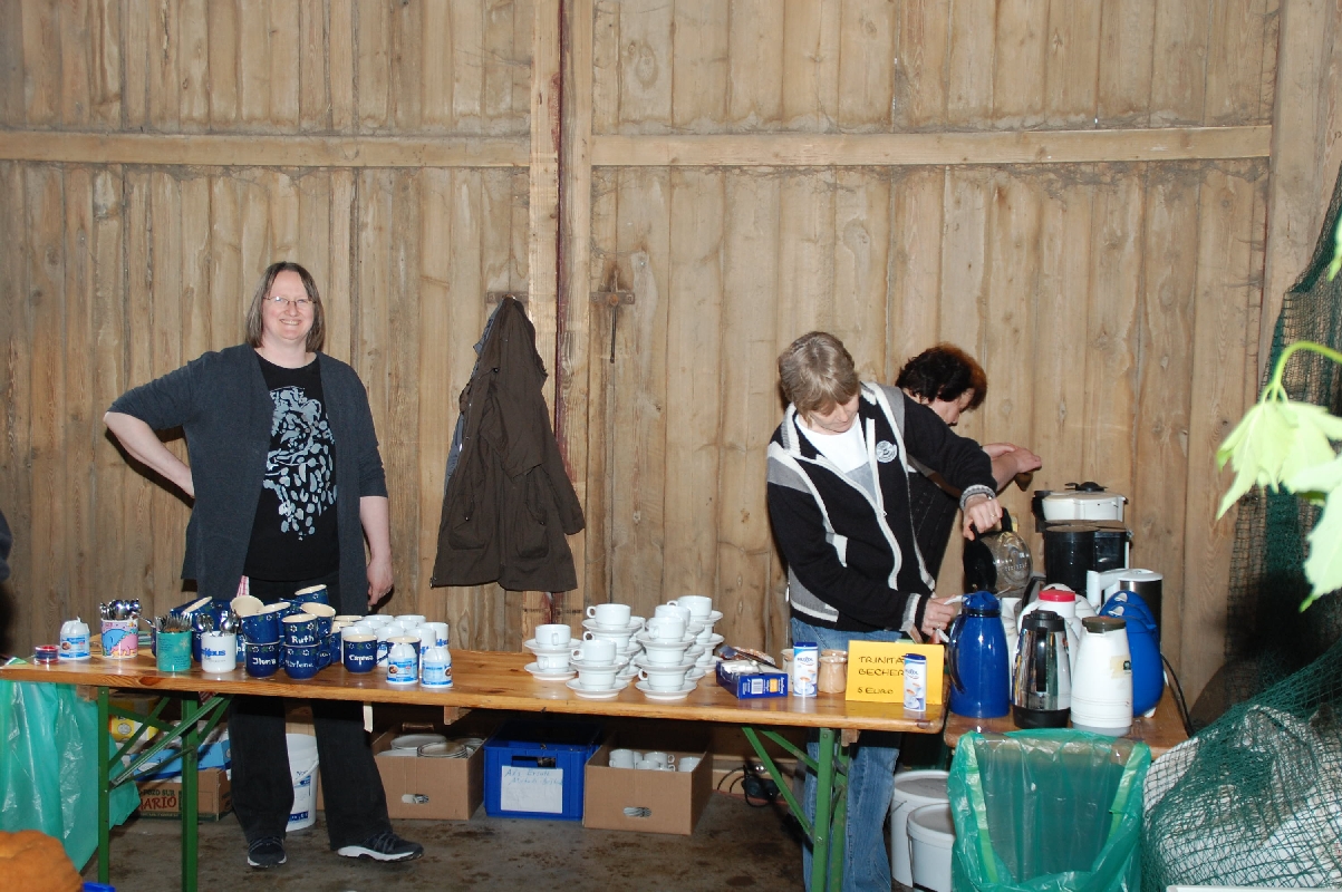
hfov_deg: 41.1
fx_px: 1788
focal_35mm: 48
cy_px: 446
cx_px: 671
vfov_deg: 28.0
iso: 400
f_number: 4.2
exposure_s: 1/60
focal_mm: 32
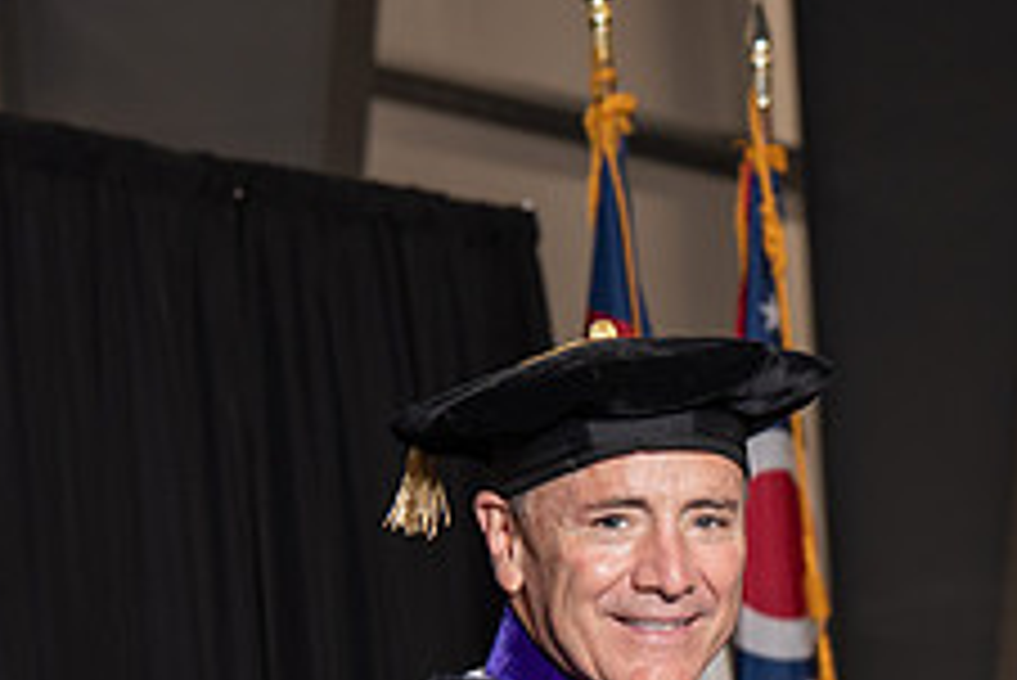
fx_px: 5936
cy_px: 795
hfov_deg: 9.7
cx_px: 1035
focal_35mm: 210
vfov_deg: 6.5
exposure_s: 1/200
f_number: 5
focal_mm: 82
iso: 1000
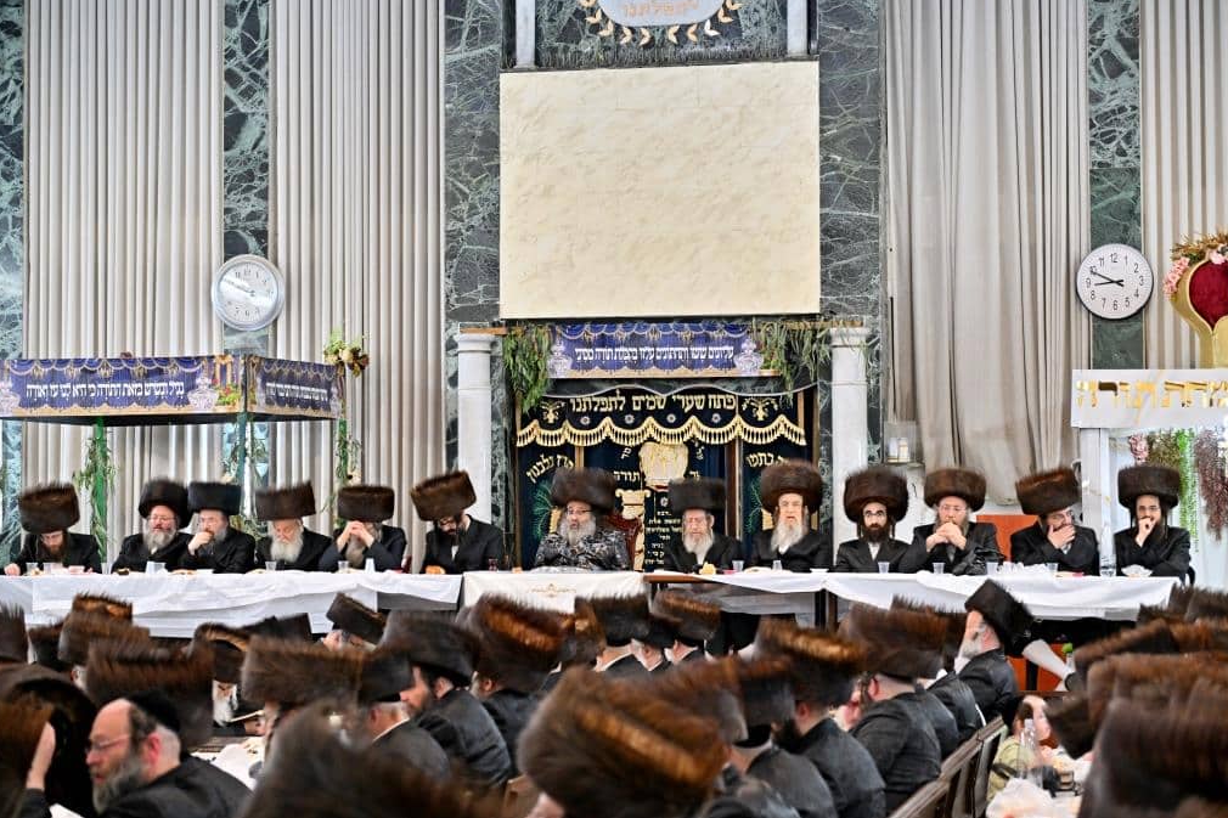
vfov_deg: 18.9
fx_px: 2455
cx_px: 615
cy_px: 405
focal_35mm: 72
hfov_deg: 28.1
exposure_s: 1/320
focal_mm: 71
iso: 800
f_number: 4
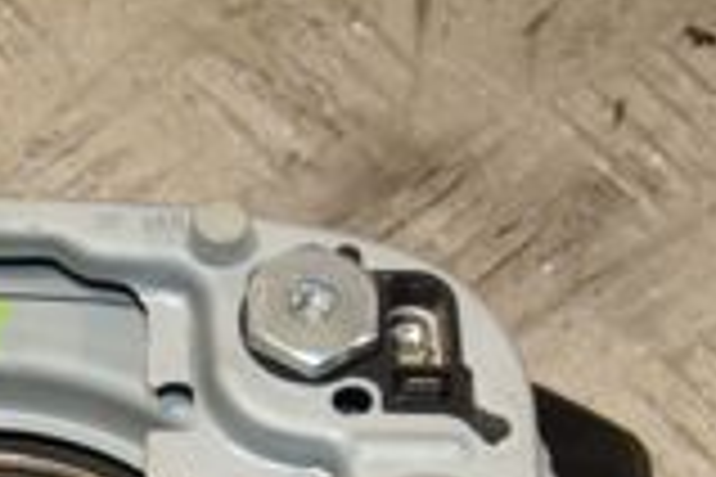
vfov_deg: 8.8
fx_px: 3003
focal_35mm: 151
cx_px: 18
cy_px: 801
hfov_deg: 13.4
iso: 800
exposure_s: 1/200
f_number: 11
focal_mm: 25
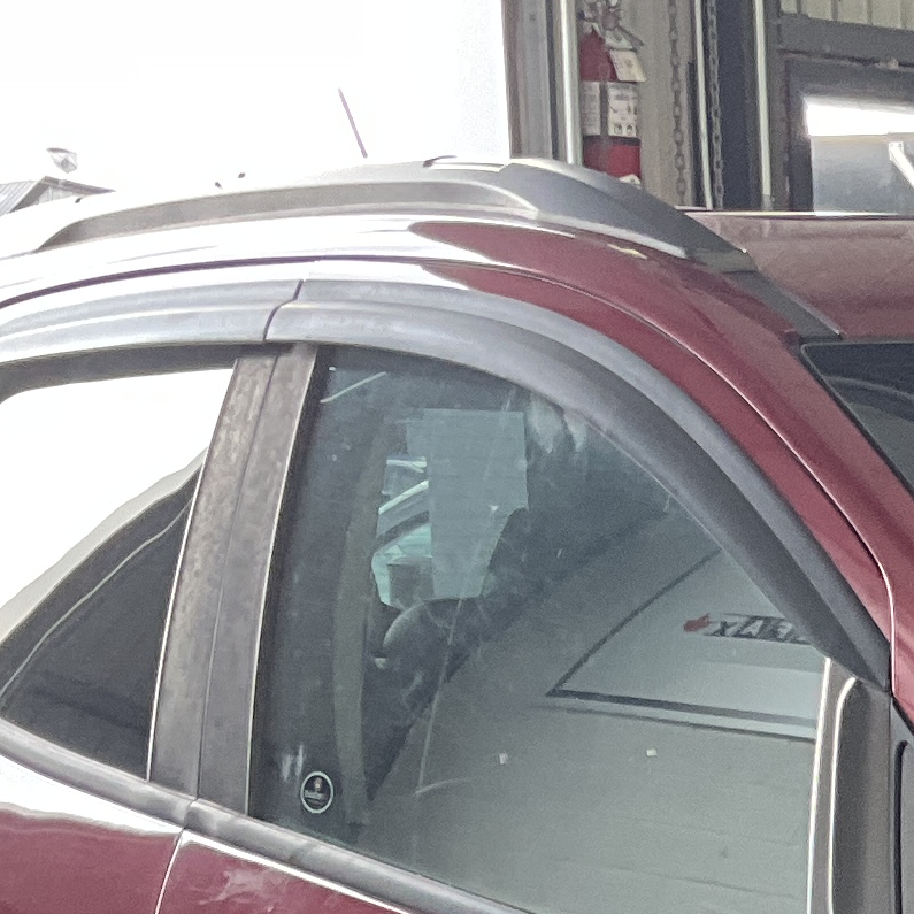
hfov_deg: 12.4
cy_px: 1503
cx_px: 1598
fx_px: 3883
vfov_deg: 12.5
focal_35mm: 130
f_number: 1.8
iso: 64
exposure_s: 1/98
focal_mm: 3
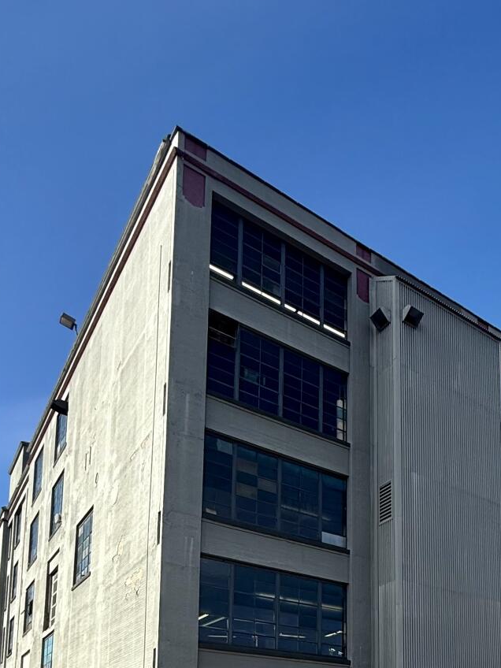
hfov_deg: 41.1
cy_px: 687
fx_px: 637
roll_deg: -0.2
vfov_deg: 45.5
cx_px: 403
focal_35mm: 33
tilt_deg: +7.6
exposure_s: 1/955
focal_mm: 2.22
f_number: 2.2
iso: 50
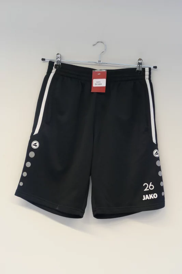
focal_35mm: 47
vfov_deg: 41.9
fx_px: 357
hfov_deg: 28.6
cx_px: 91
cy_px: 137
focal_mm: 17
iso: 1000
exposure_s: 1/80
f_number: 3.3
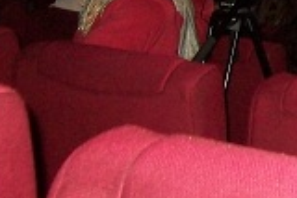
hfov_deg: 15.1
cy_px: -103
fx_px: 1024
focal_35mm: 124
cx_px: 464
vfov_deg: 10.7
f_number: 2.7
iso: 240
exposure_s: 1/30
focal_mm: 6
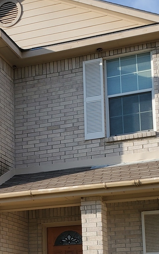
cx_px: 51
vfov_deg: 27.3
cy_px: 206
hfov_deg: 17.6
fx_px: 513
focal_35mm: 74
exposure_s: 1/1199
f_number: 2.4
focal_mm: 4.3
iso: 50
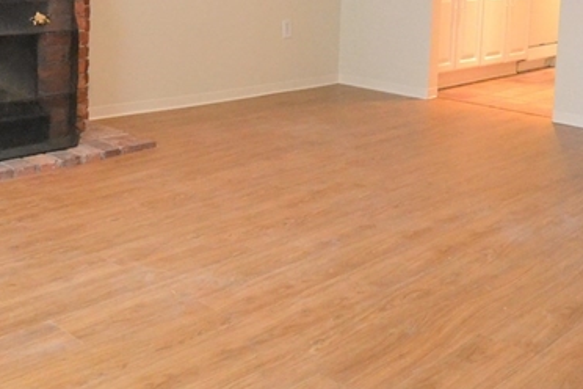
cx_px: 235
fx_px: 735
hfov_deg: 43.1
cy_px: 46
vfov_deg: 28.6
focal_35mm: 45
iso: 3200
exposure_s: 1/50
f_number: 2.8
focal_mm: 11
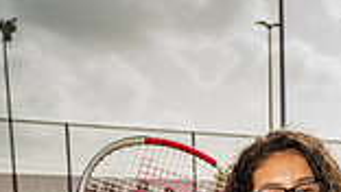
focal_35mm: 112
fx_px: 1013
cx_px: 282
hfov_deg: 18.9
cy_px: 471
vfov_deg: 9.5
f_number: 6.3
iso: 50
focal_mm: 37
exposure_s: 1/250
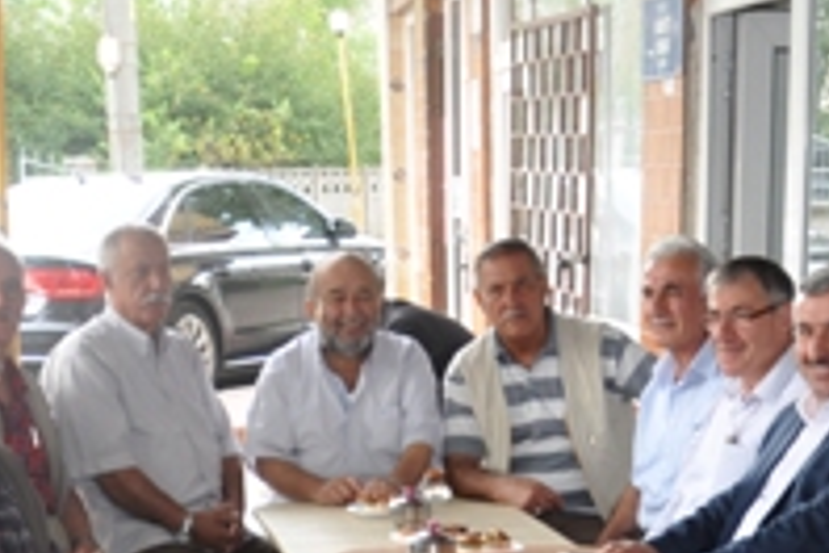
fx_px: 2340
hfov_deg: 20.1
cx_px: 490
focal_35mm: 102
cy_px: 823
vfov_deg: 12.8
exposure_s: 1/60
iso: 400
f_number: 4
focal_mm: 21
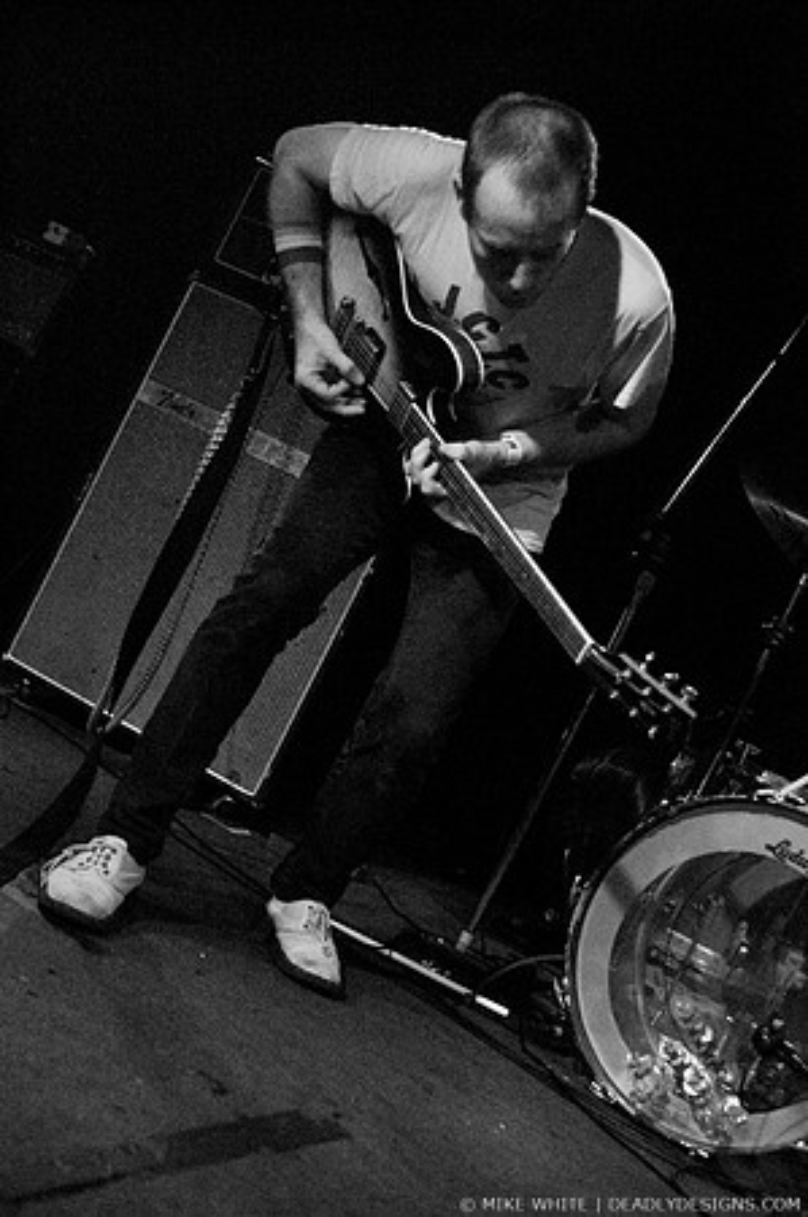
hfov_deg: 25.7
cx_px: 404
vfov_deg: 37.9
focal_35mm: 52
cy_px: 608
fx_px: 1771
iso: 1600
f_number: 2.8
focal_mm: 35
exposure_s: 1/80
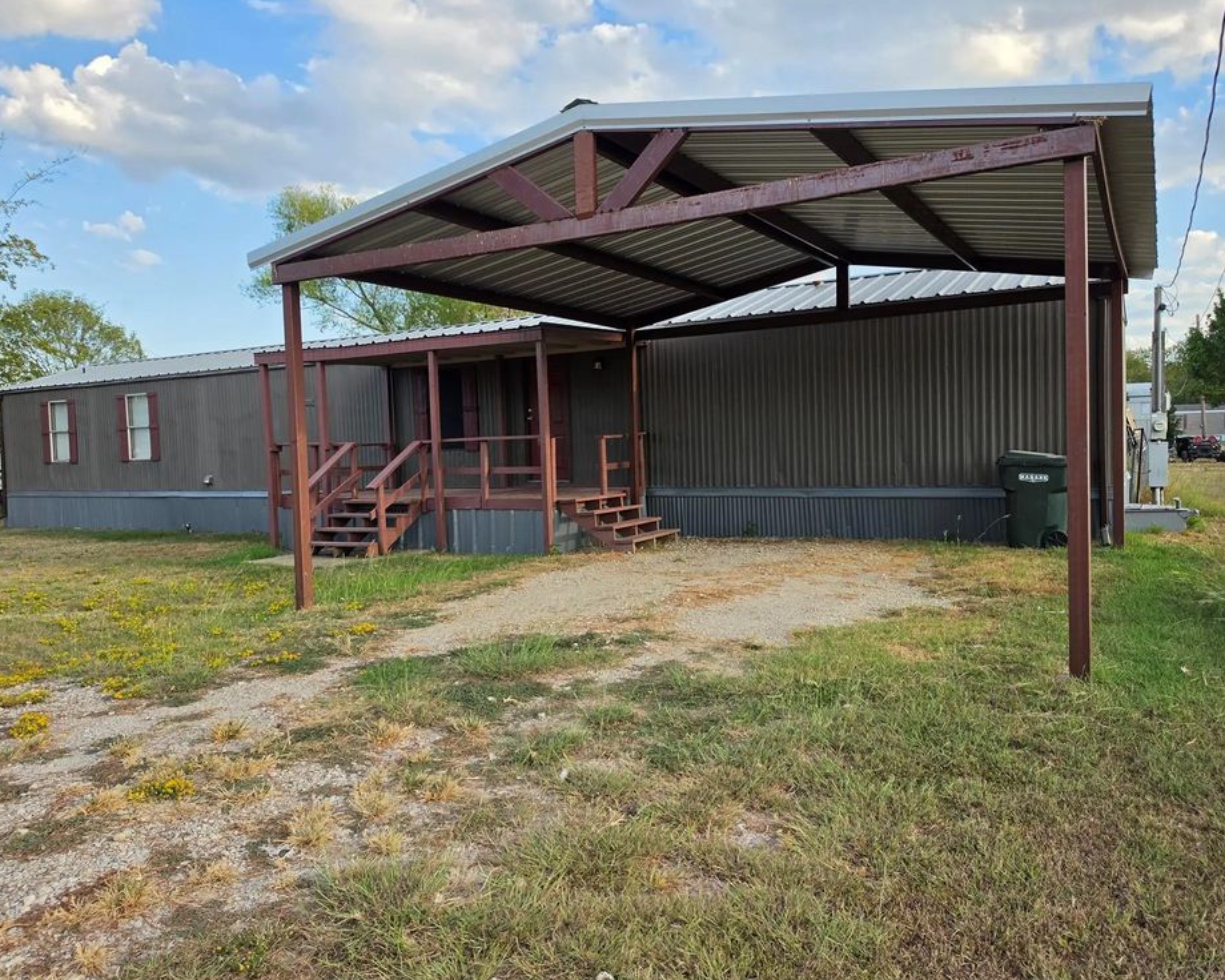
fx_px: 906
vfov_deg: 56.8
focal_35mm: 25
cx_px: 623
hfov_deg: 68.1
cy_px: 478
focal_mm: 6.5
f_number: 1.4
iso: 64
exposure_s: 1/1951
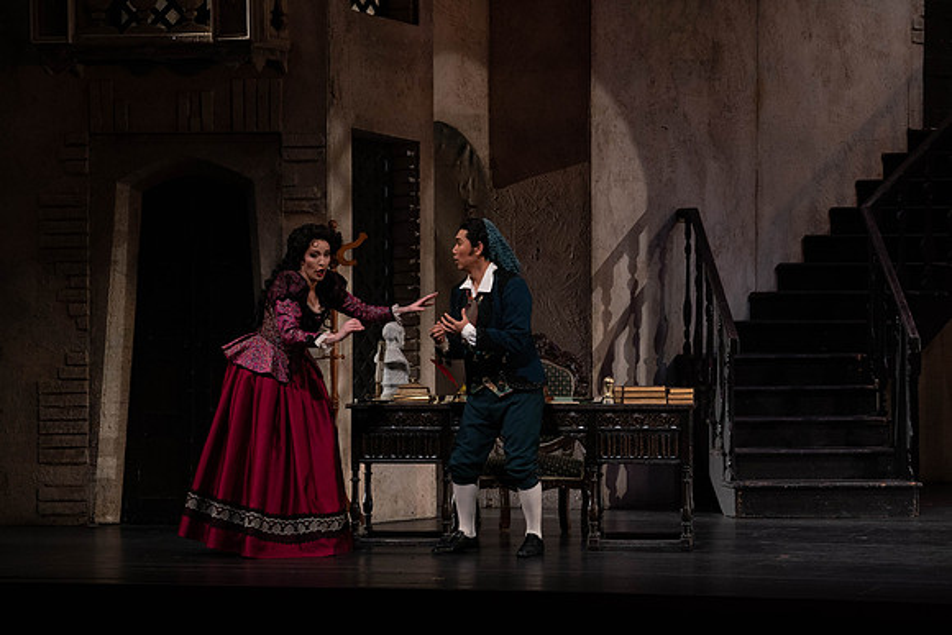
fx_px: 3782
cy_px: 318
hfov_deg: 14.3
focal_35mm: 143
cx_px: 476
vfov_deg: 9.6
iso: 3200
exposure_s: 1/250
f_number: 9
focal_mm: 143
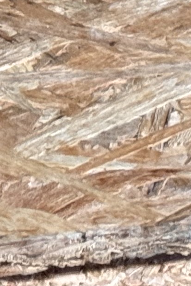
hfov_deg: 4.0
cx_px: -518
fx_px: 2585
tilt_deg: -20.7
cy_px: -282
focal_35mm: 325
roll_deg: -1.5
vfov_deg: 6.2
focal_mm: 6.76
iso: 200
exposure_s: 1/50
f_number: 1.78
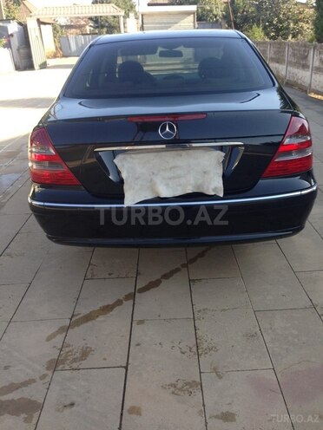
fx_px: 411
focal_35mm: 33
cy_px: 215
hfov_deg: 42.9
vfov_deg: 55.4
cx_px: 162
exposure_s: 1/301
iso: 50
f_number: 2.4
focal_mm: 4.12
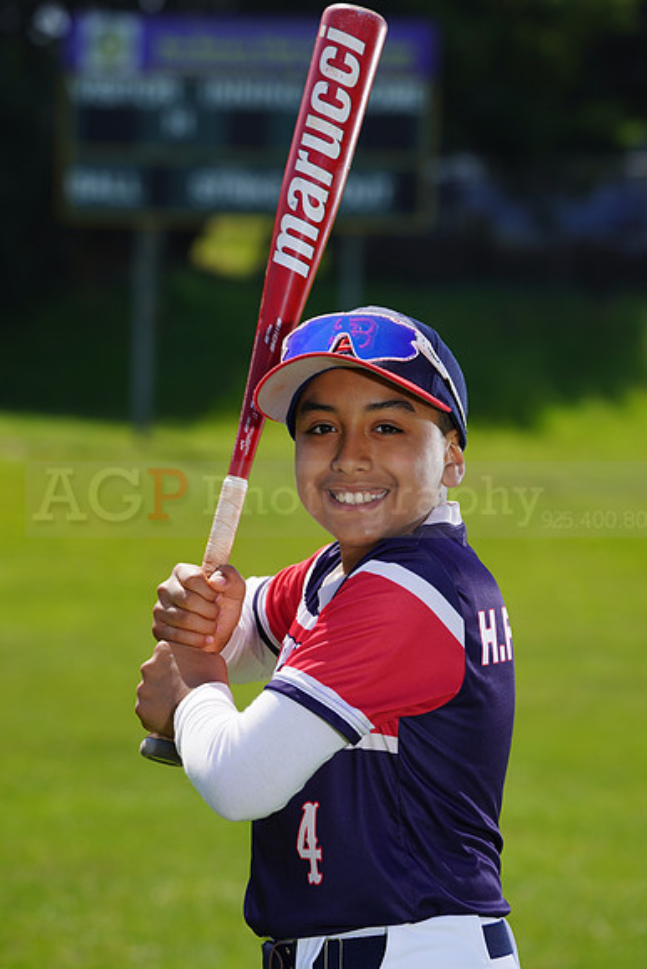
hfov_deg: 6.6
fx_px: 5630
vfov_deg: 9.8
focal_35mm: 209
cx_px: 324
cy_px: 484
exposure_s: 1/250
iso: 100
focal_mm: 209
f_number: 8
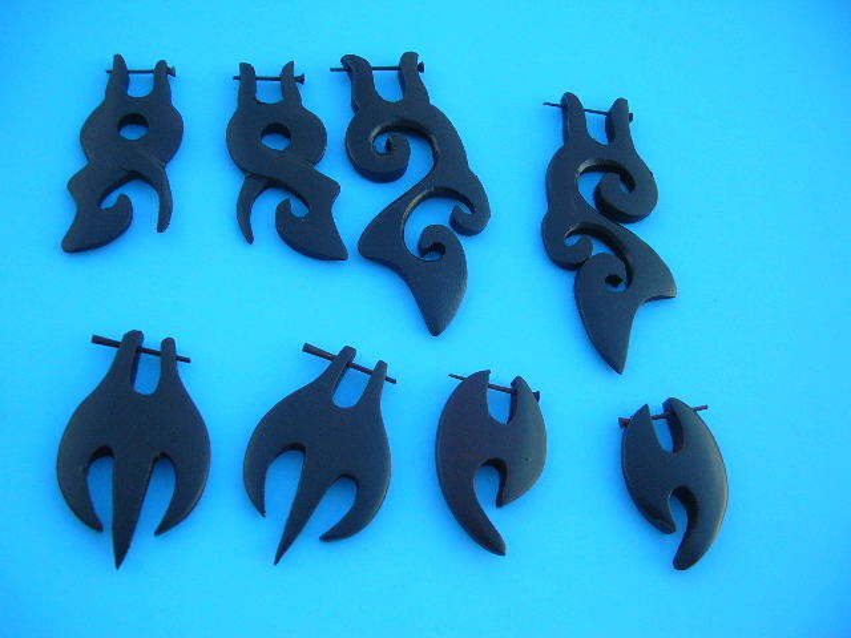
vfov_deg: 40.7
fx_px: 860
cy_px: 319
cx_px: 426
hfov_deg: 52.6
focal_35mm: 35
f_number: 2.8
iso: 50
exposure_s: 1/123
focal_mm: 5.8
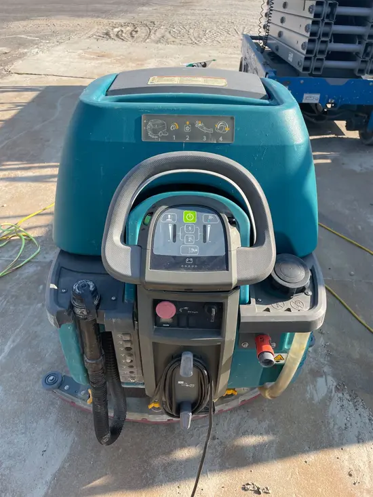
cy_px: 248
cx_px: 186
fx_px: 373
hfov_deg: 53.1
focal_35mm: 26
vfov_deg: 67.3
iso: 32
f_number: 1.6
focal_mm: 4.2
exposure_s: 1/1208
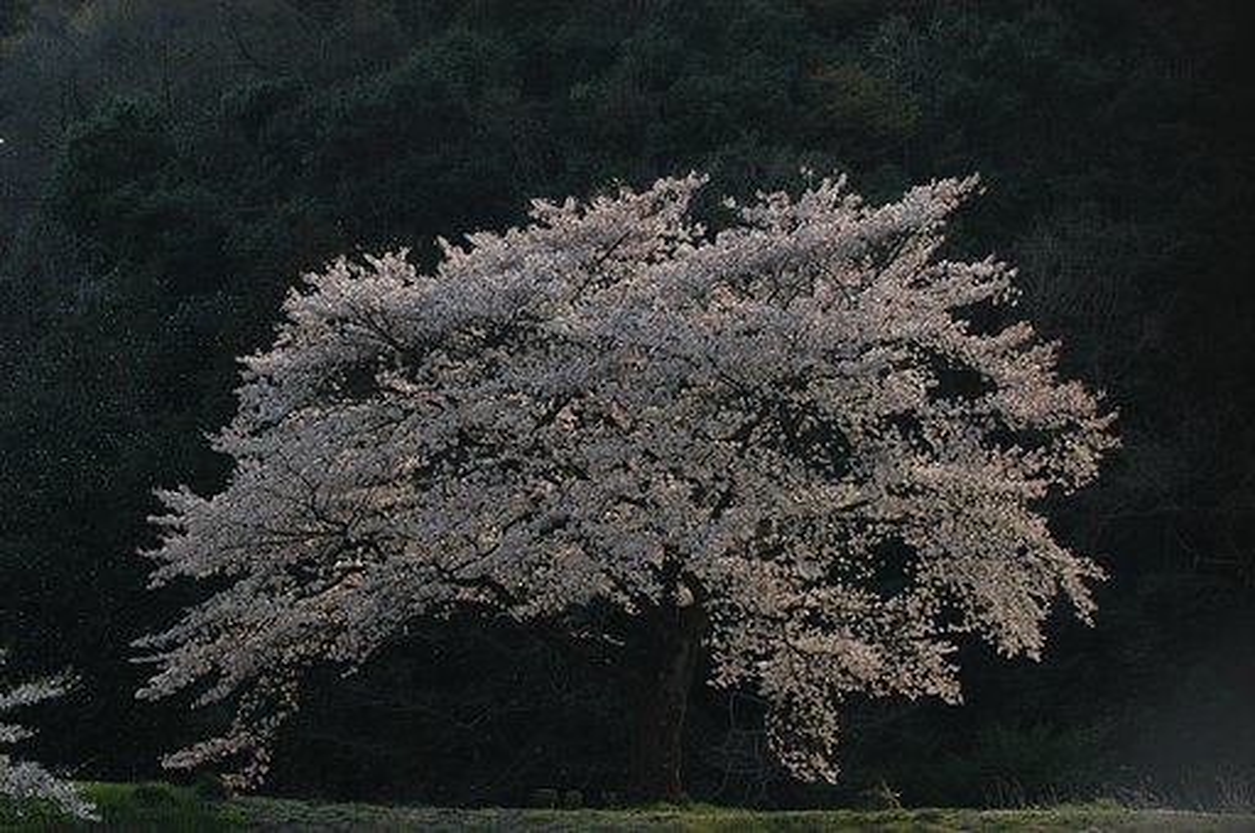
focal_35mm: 158
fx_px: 5484
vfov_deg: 8.7
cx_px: 628
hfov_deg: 13.1
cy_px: 416
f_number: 4
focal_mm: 105
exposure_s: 1/250
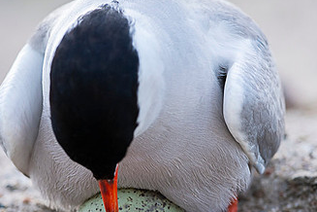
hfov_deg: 1.6
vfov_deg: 1.1
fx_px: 11209
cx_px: 116
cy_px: 210
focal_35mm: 1273
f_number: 4
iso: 500
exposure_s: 1/800
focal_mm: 500
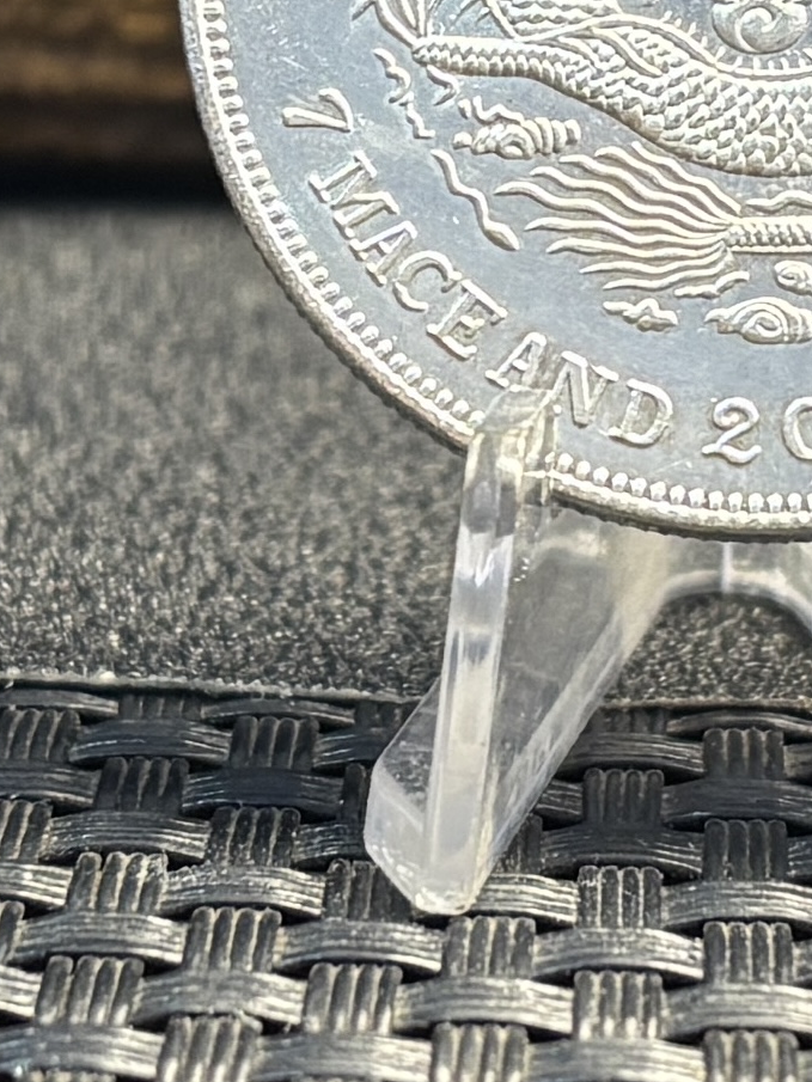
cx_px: 791
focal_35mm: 97
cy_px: -57
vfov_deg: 19.5
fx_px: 3033
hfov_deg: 15.0
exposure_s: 1/50
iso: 125
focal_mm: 5.96
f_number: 1.6
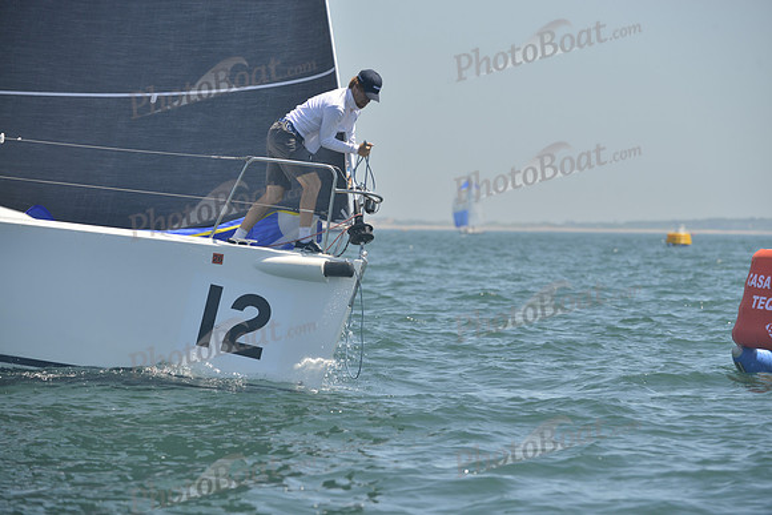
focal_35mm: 240
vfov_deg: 5.7
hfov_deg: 8.6
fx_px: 5148
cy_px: 258
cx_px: 386
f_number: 6.3
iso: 280
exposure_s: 1/1000
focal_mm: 240
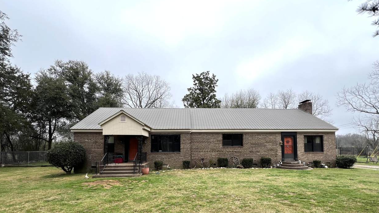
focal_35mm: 17
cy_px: 144
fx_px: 171
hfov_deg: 95.9
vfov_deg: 62.1
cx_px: 195
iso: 32
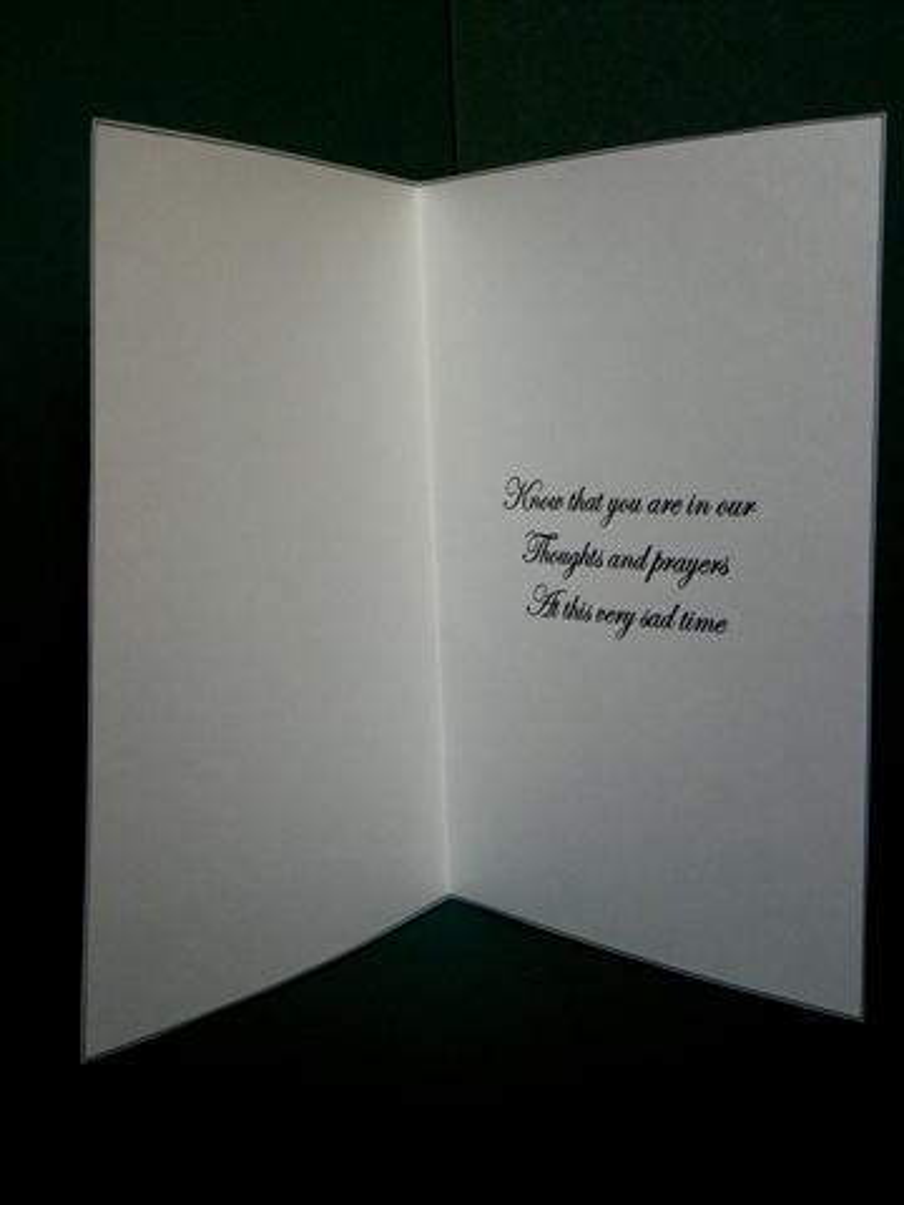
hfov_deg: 30.3
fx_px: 1671
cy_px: 602
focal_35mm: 48
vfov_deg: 39.7
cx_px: 452
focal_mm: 7.9
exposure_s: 1/30
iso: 400
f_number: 3.8
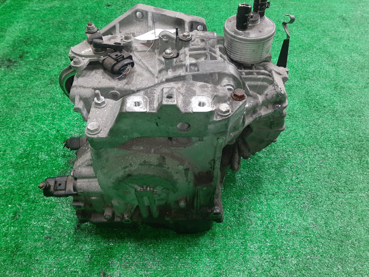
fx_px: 277
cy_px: 138
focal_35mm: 26
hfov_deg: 67.3
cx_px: 184
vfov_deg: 53.1
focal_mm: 3.93
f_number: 1.7
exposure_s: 1/50
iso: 152
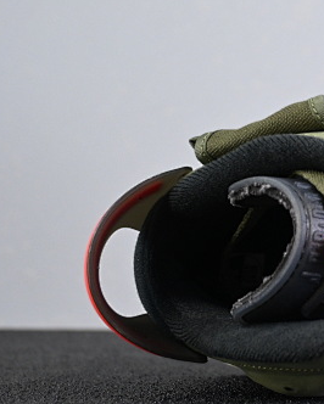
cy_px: 165
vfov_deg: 15.7
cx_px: 476
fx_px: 1461
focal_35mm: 122
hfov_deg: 12.1
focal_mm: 36
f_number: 5.3
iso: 800
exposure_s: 1/125
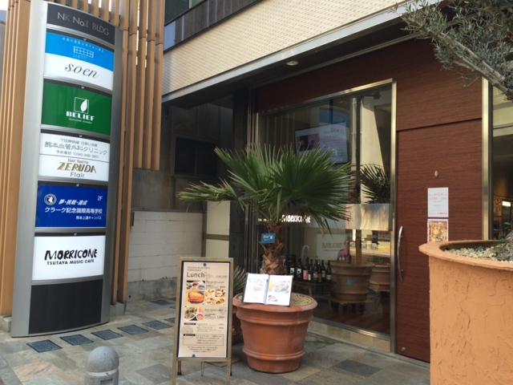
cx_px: 256
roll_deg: -1.1
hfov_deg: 61.7
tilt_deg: +3.3
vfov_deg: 48.2
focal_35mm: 29
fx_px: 430
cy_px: 192
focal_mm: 4.15
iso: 40
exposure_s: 1/120
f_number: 2.2
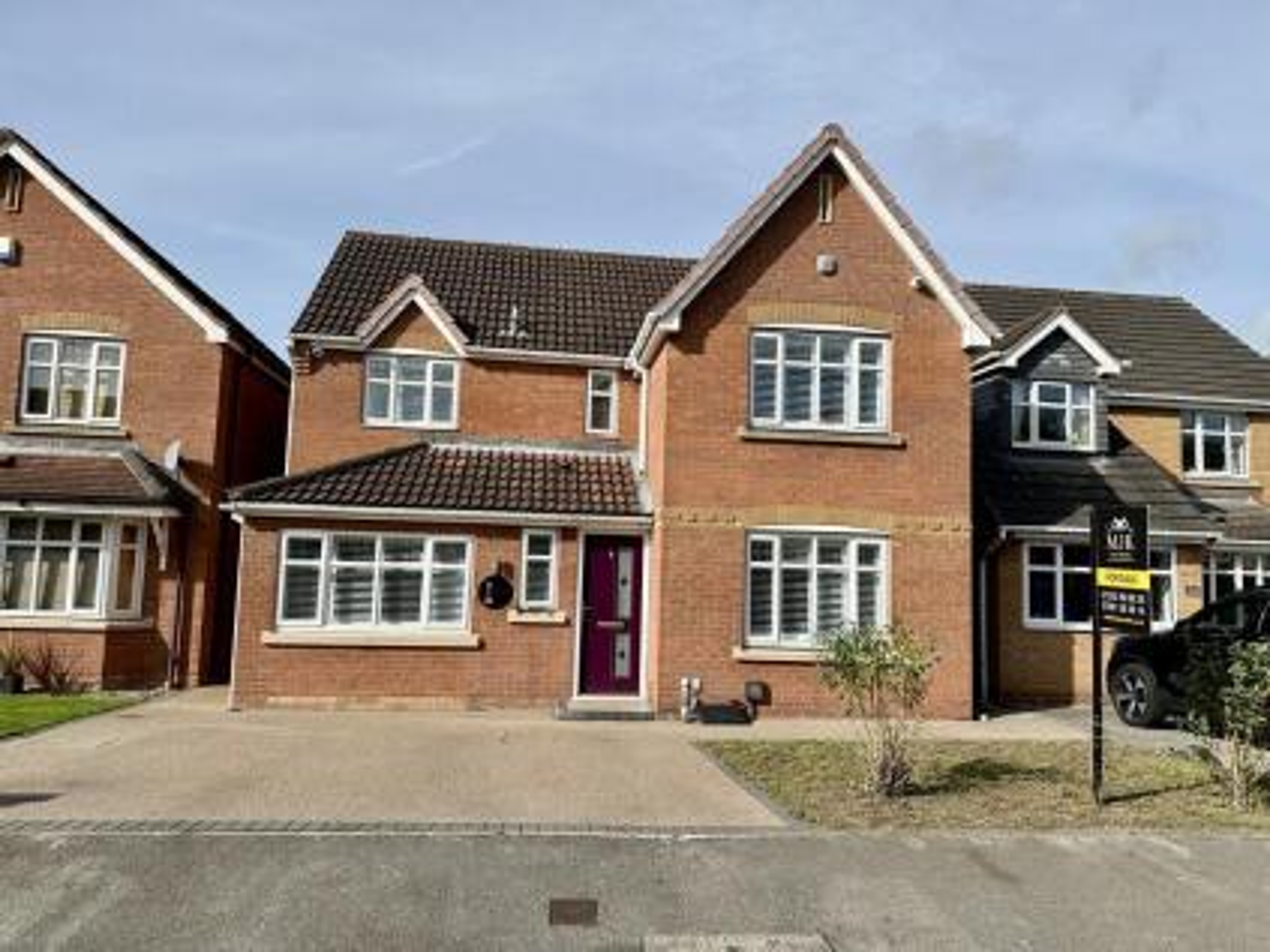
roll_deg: -2.0
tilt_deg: +4.7
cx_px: 635
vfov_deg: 56.8
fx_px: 880
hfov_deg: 71.6
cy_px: 476
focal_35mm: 24
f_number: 1.78
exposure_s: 1/5263
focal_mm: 6.86
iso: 80
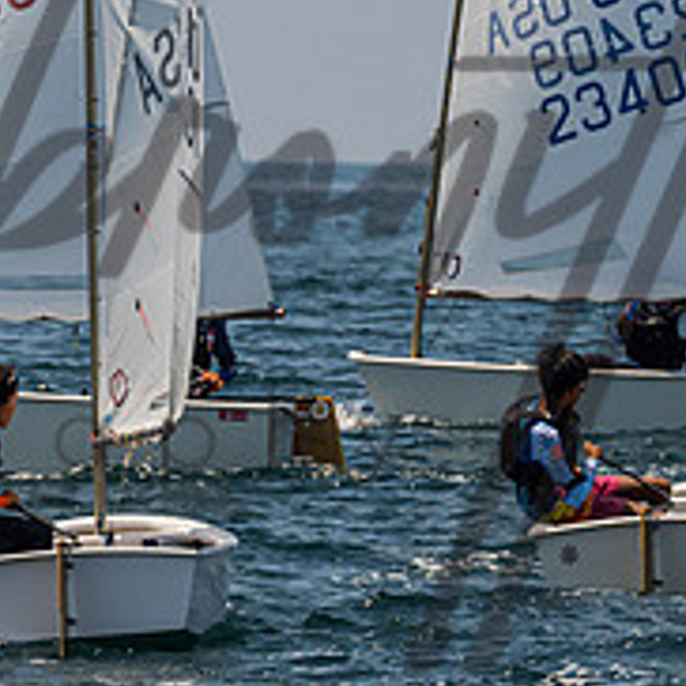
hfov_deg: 2.6
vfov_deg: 2.6
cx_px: 351
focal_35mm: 674
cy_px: 226
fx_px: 15112
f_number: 8
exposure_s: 1/2000
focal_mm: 200
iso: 320
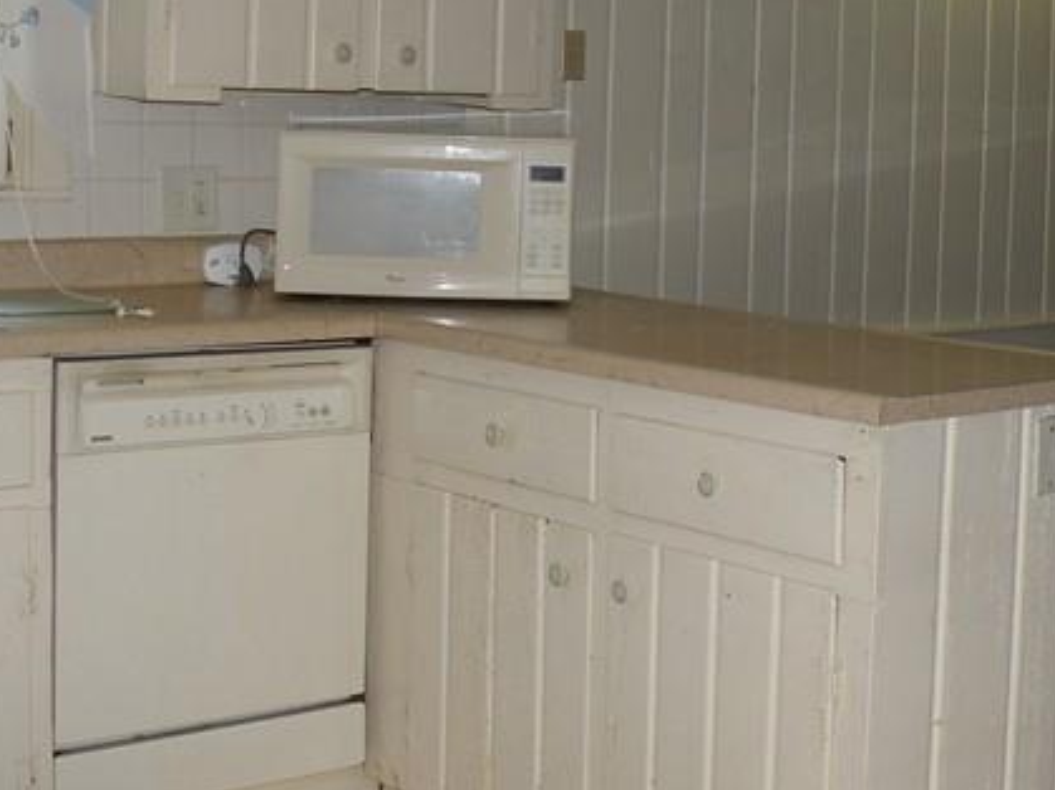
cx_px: 627
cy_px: 191
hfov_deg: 29.3
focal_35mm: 66
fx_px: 2011
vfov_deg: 22.0
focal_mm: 4.7
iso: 64
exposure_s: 1/62
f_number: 2.8
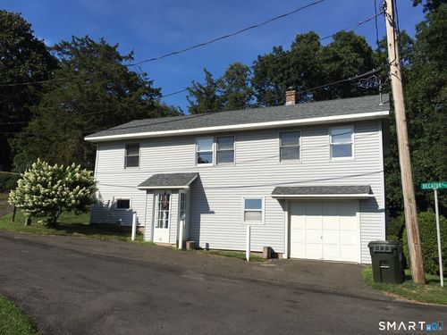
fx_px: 374
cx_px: 224
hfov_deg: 61.7
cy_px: 168
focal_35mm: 29
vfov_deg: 48.2
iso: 25
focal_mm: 4.15
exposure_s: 1/3497
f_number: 2.2
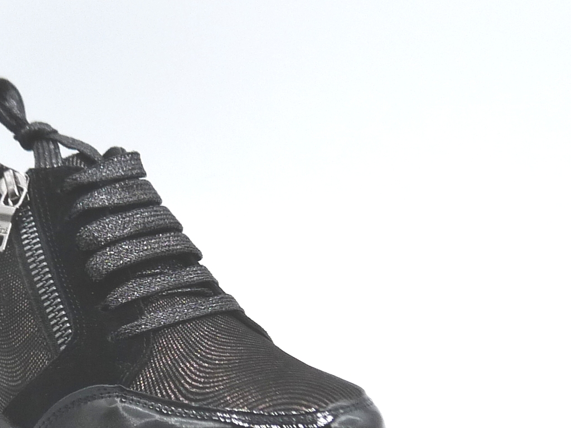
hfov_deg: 25.6
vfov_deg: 19.5
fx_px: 1237
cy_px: 314
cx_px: 137
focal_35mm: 75
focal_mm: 4.8
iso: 100
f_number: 4
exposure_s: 1/200
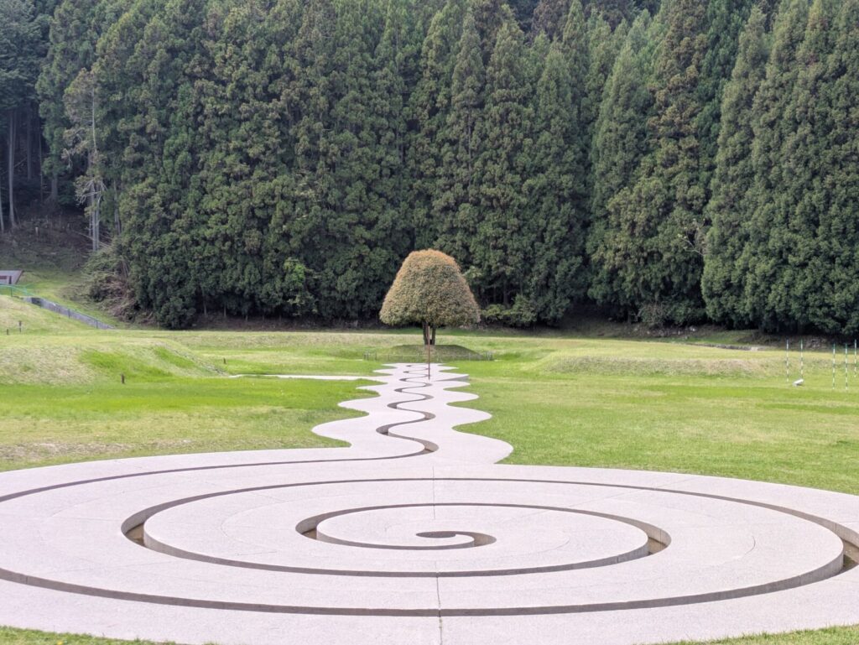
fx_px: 1266
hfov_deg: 37.5
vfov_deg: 28.6
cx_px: 430
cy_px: 322
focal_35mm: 51
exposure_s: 1/686
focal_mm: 5.43
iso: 47
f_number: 1.89
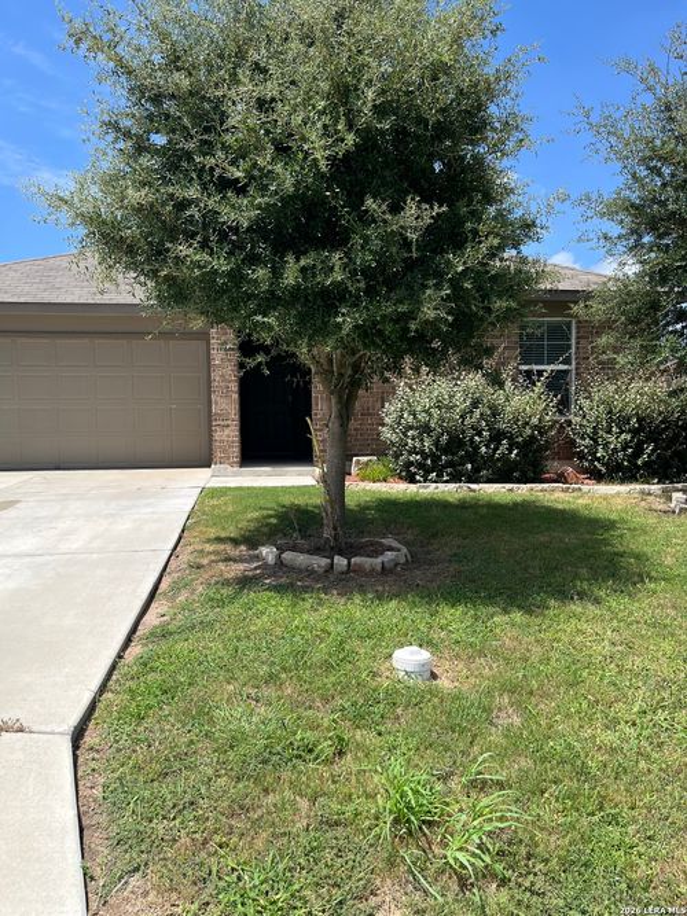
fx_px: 688
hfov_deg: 53.0
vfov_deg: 67.3
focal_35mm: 26
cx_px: 344
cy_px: 458
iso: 50
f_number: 1.6
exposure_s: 1/2358
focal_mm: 5.1
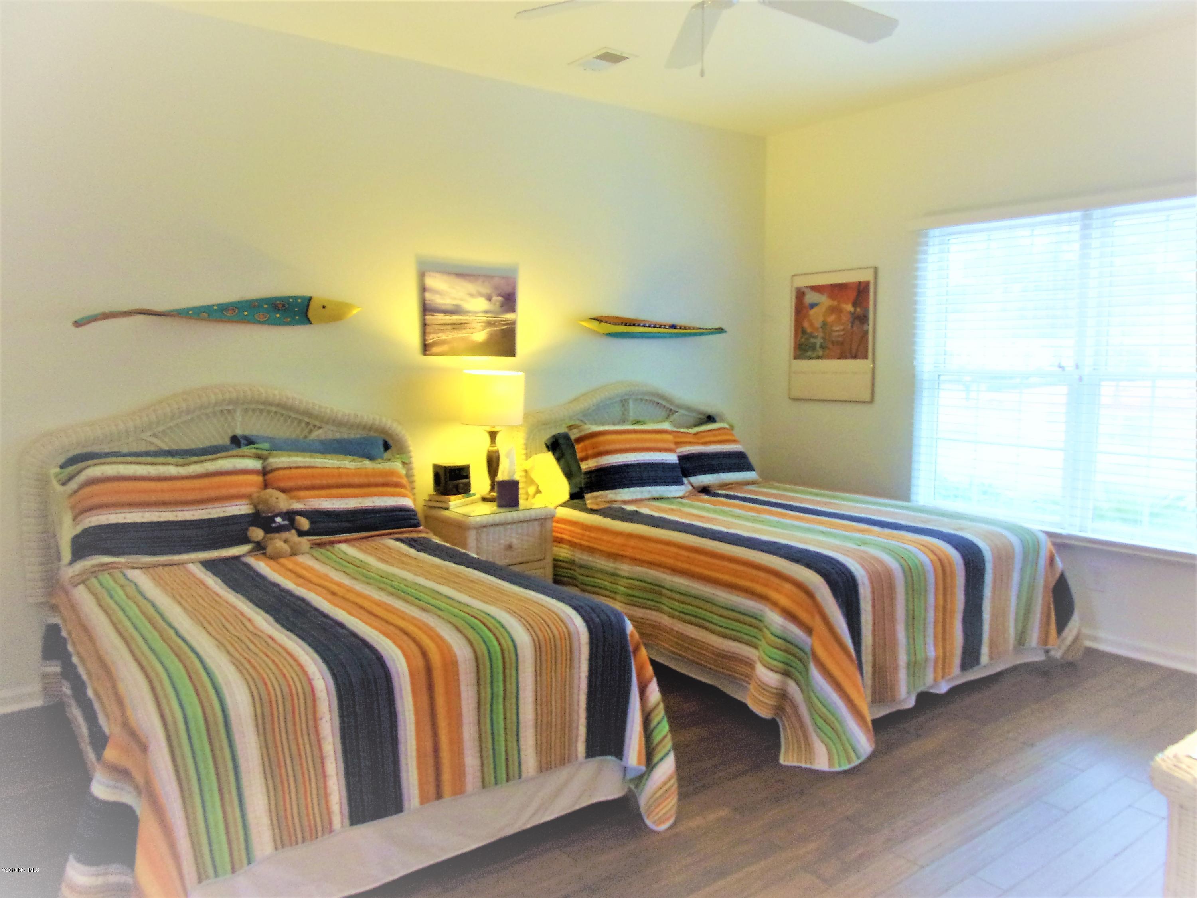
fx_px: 830
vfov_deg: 56.8
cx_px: 598
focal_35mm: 24
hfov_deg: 71.6
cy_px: 449
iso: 210
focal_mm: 4.3
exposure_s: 1/17
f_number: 3.3
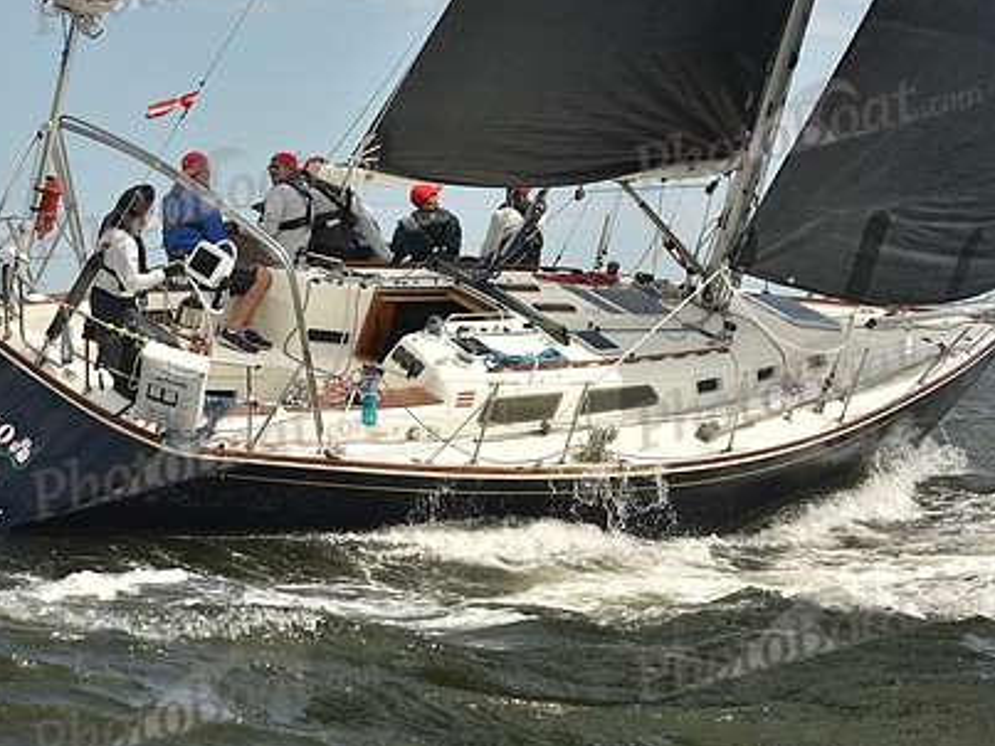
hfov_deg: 20.2
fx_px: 2787
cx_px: 509
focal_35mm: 97
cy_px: 293
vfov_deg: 15.2
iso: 250
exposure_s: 1/800
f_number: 9
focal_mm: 70
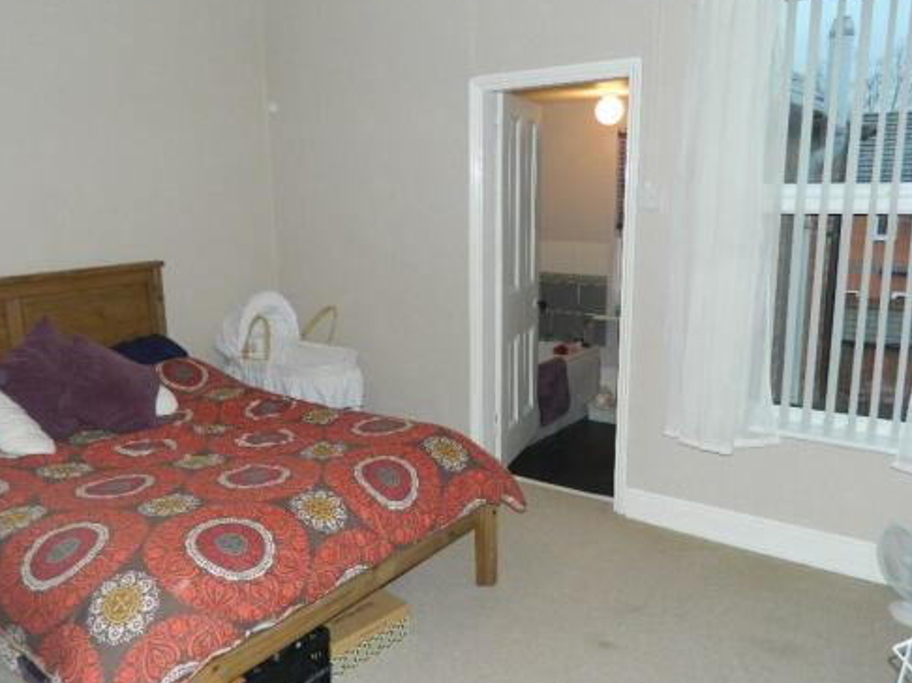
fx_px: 790
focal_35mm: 30
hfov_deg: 59.9
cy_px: 354
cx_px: 410
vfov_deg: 46.8
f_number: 3.1
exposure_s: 1/30
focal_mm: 4.5
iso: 200
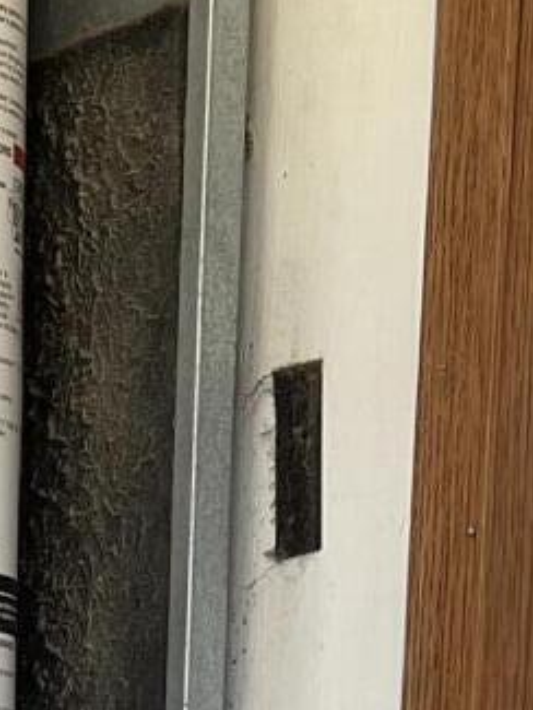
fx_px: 3283
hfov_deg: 9.0
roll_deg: +1.4
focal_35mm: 160
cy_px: 1883
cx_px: -328
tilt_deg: -11.7
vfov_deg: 10.2
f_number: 1.5
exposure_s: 1/121
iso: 100
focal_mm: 5.7
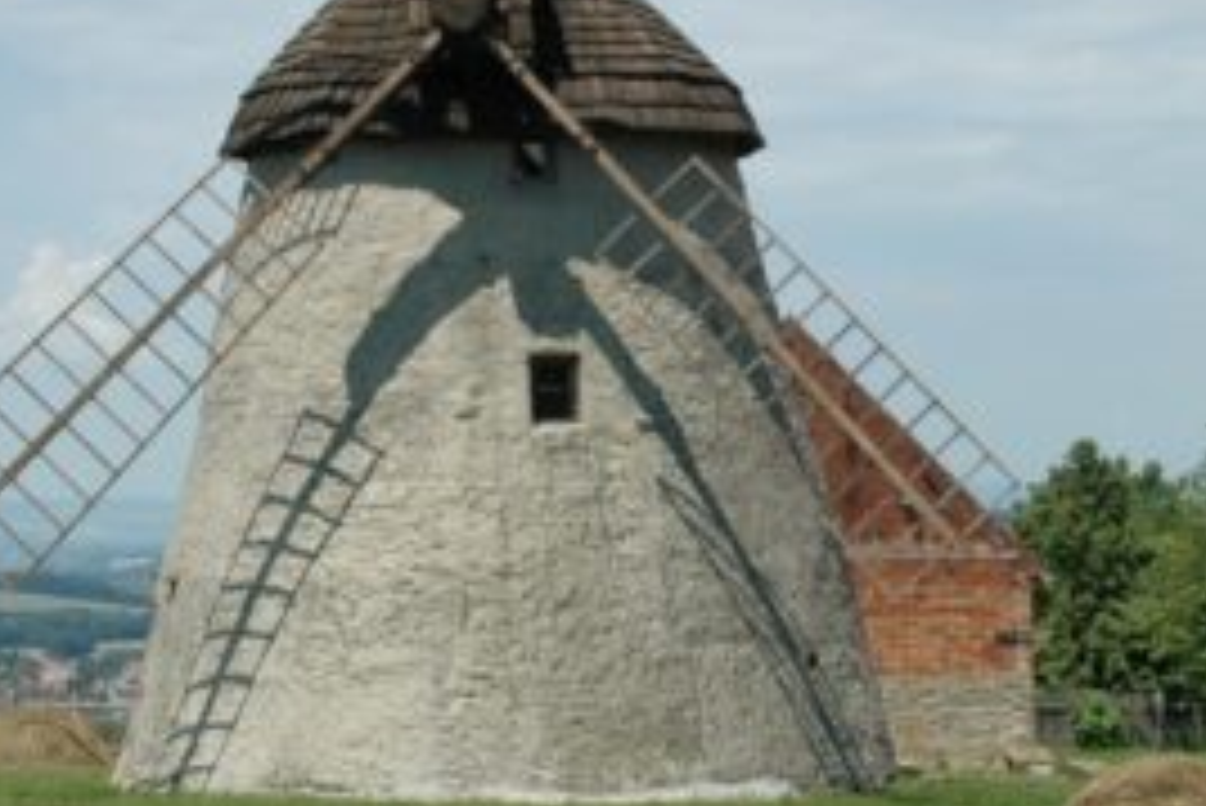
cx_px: 778
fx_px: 3495
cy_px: 248
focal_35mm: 104
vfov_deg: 13.1
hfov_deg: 19.5
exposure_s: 1/400
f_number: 10
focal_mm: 27
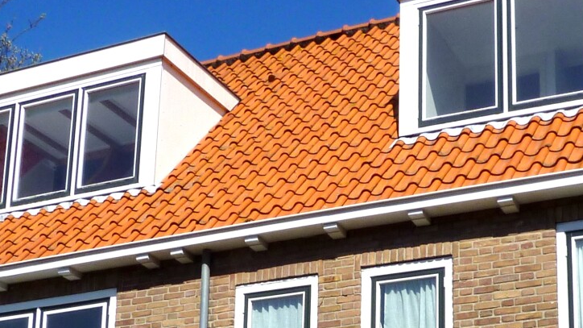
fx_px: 1190
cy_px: 397
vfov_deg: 15.1
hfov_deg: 27.5
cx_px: 348
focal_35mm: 77
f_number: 5.6
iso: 80
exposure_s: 1/640
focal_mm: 4.5
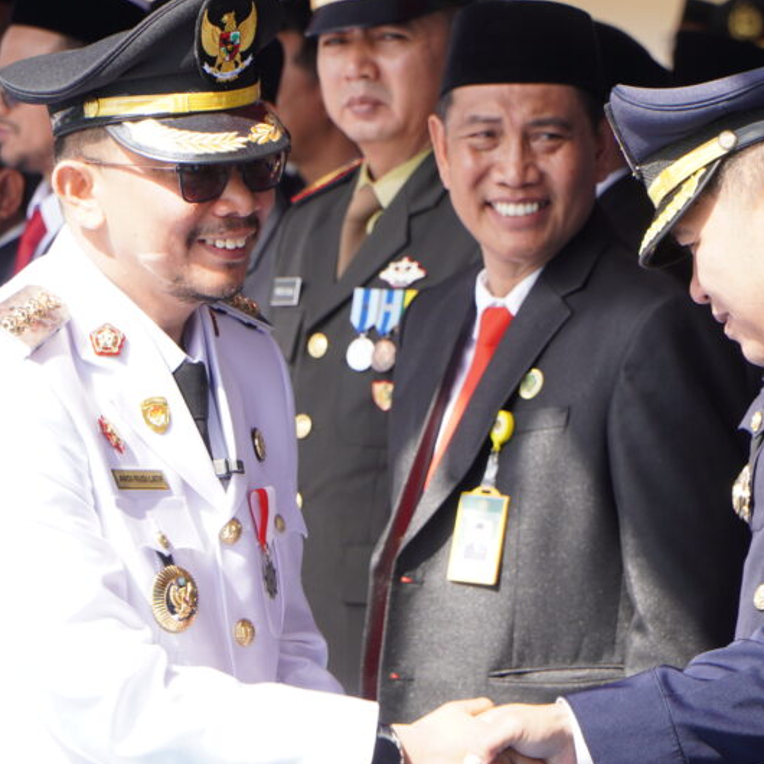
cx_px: 360
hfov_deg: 6.8
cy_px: 351
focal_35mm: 259
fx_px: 6463
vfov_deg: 6.8
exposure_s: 1/250
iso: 200
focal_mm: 105
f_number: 6.3
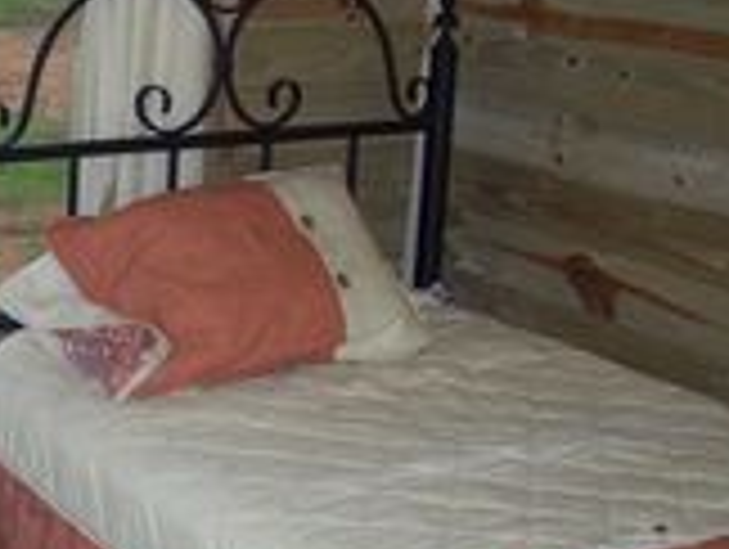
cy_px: 297
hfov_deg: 22.5
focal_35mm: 84
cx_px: 22
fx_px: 1772
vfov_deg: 17.6
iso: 200
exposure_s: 1/60
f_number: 2.8
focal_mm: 7.8
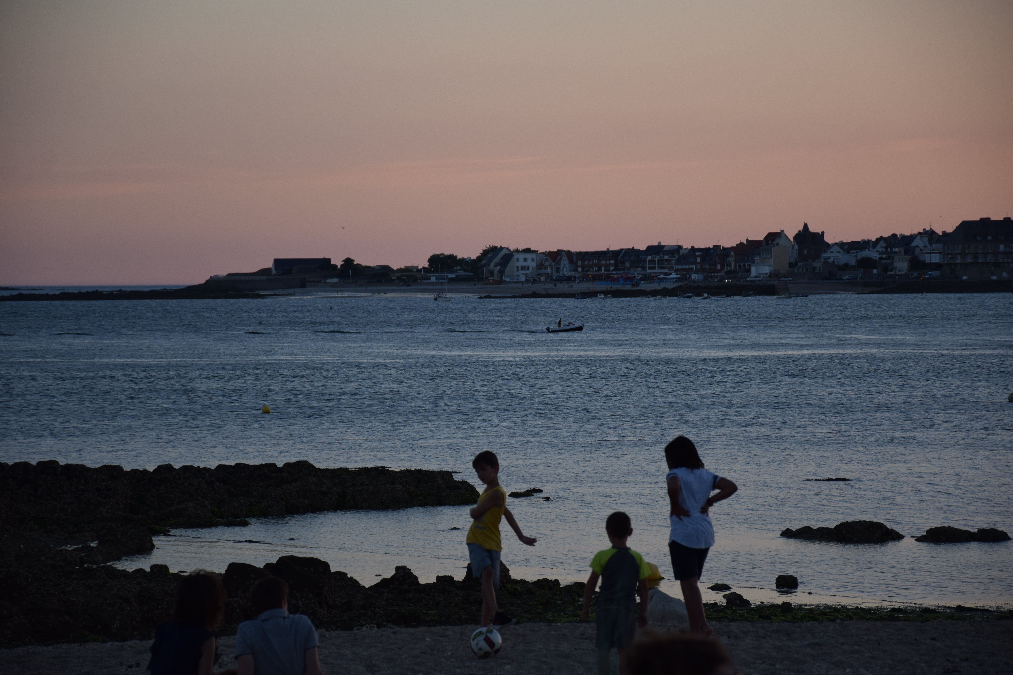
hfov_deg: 13.0
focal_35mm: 158
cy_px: 338
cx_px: 506
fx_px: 4432
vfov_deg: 8.7
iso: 400
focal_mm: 105
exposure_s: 1/400
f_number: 5.6
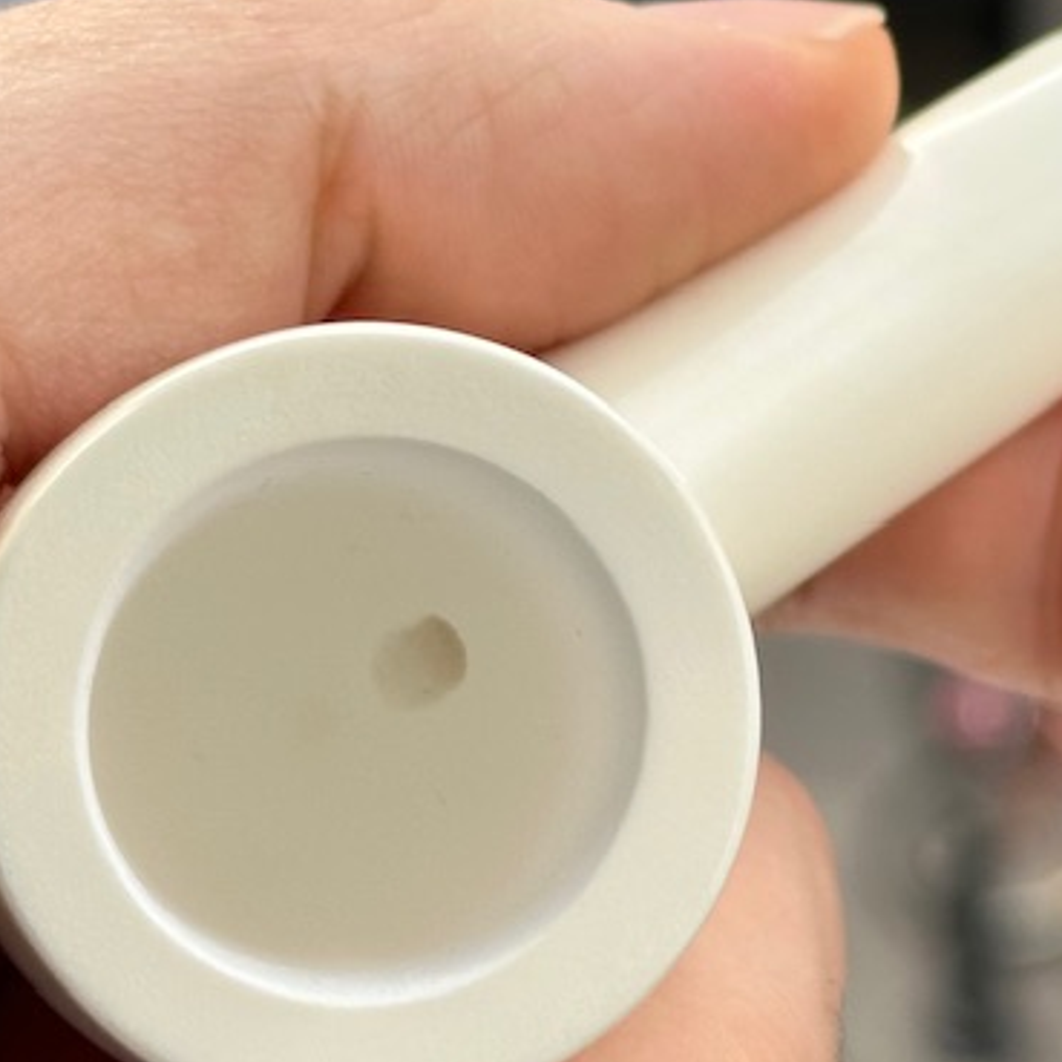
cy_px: 279
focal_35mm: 147
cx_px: 1091
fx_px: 5102
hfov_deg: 11.7
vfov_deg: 11.9
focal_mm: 6.86
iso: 64
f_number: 1.78
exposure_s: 1/672
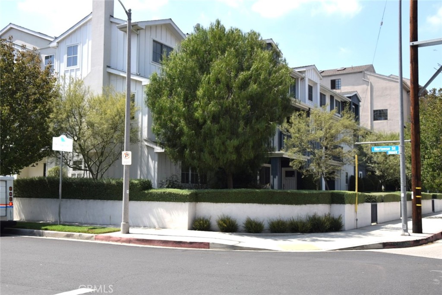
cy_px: 148
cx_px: 221
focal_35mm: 39
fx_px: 479
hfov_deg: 49.5
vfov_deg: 34.2
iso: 100
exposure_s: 1/200
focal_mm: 26
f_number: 8
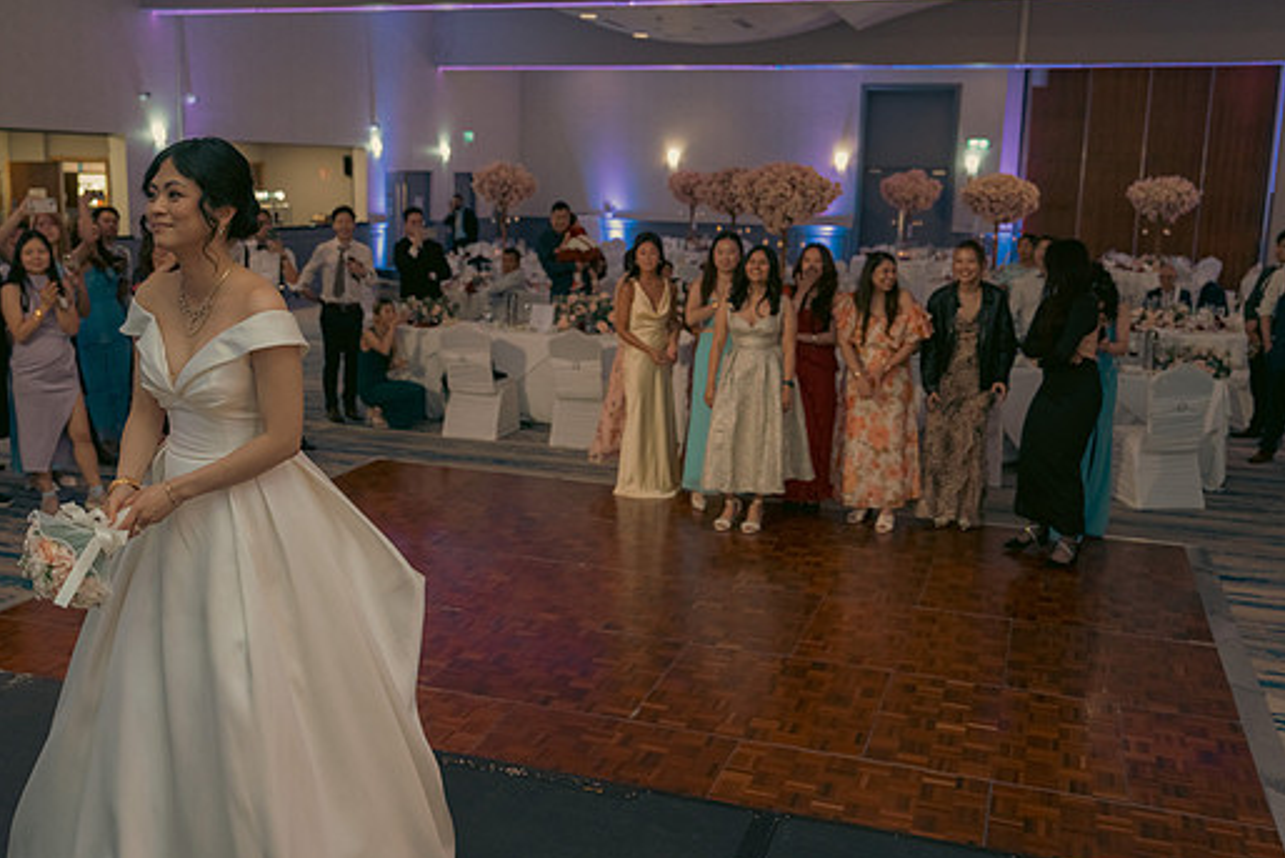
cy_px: 396
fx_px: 1250
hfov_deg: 54.4
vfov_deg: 37.9
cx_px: 598
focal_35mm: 35
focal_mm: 31
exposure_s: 1/160
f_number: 3.5
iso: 2500
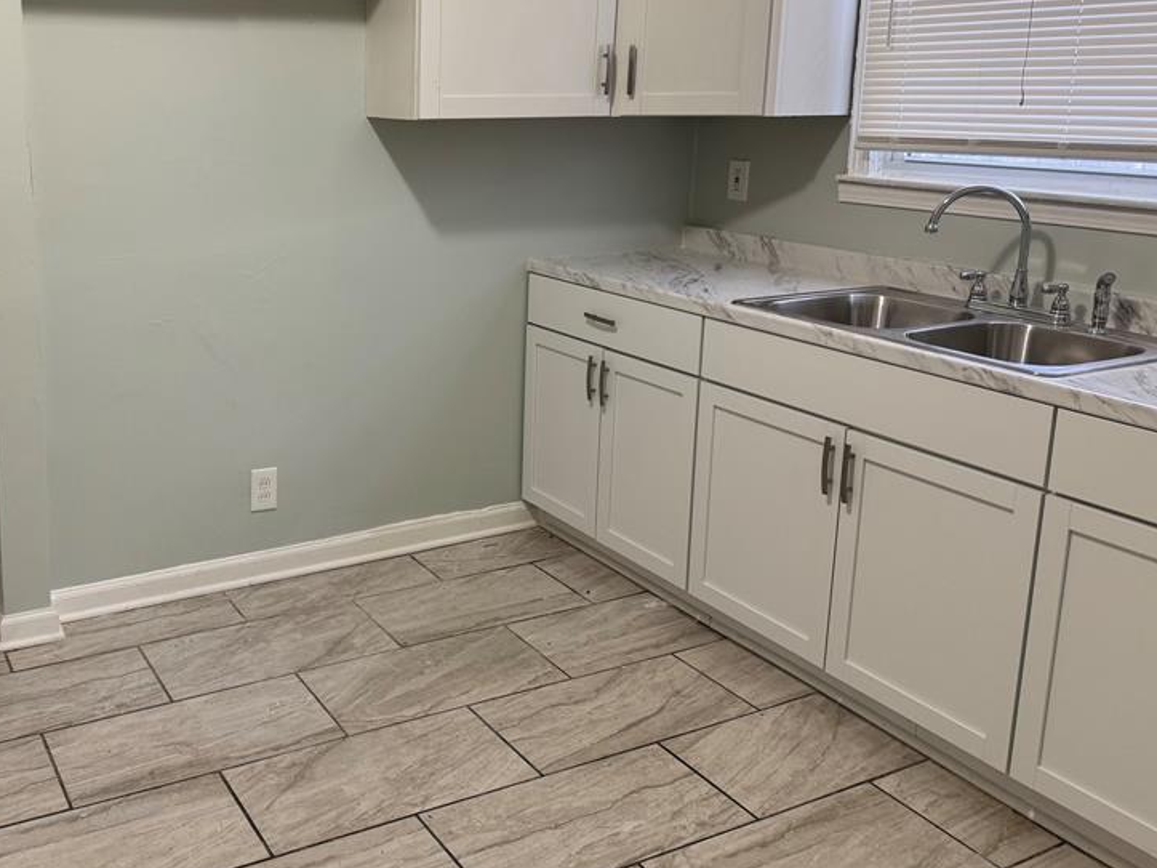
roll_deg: -1.0
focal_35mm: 34
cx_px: 366
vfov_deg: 41.5
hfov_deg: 52.7
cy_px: 320
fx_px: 1136
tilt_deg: -12.5
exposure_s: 1/60
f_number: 1.78
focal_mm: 6.76
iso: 160
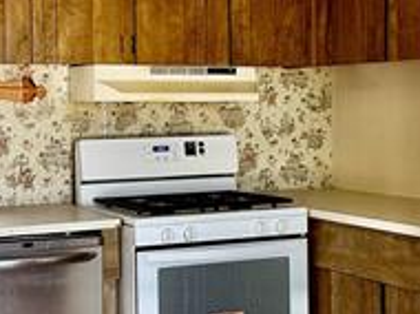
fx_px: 982
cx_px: 137
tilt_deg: -2.1
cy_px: 138
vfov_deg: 18.2
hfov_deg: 24.0
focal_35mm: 81
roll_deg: +0.8
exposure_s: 1/121
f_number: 1.78
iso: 160
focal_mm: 6.86
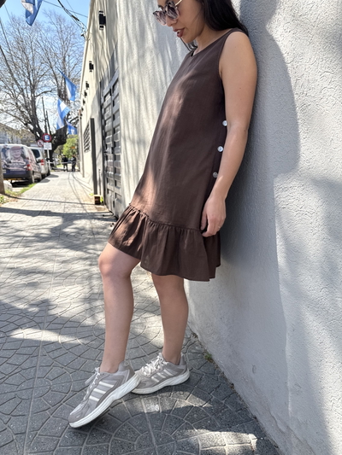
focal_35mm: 24
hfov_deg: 56.8
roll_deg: -1.4
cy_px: 228
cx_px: 171
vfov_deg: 71.6
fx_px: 316
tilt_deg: -11.0
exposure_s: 1/1211
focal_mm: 6.76
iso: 80
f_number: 1.78
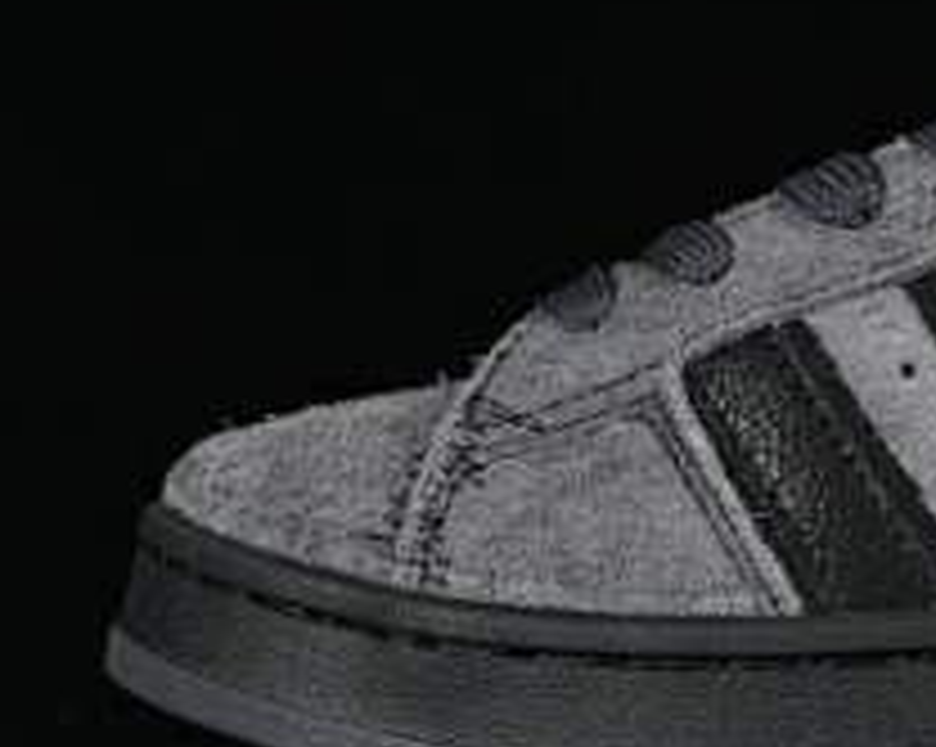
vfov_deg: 6.2
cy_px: 162
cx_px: 1197
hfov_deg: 7.7
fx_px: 6836
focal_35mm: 247
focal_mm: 50
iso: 160
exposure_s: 1/60
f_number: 6.3
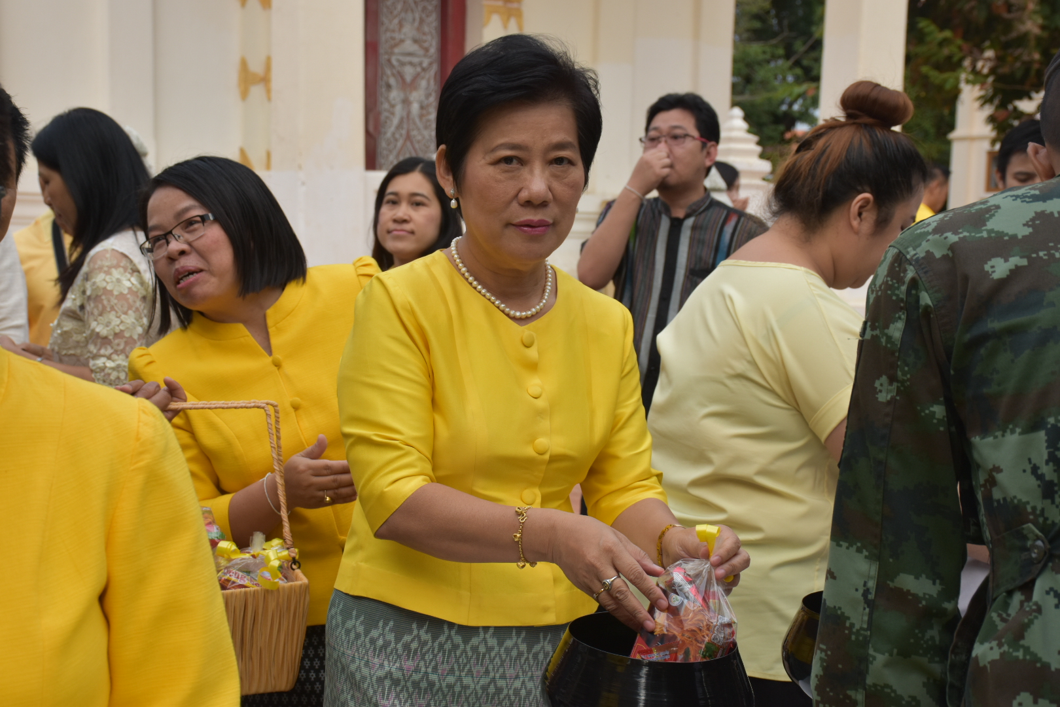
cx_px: 530
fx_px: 1855
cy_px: 354
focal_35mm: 63
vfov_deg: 21.6
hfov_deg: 31.9
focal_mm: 42
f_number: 8
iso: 400
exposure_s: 1/250
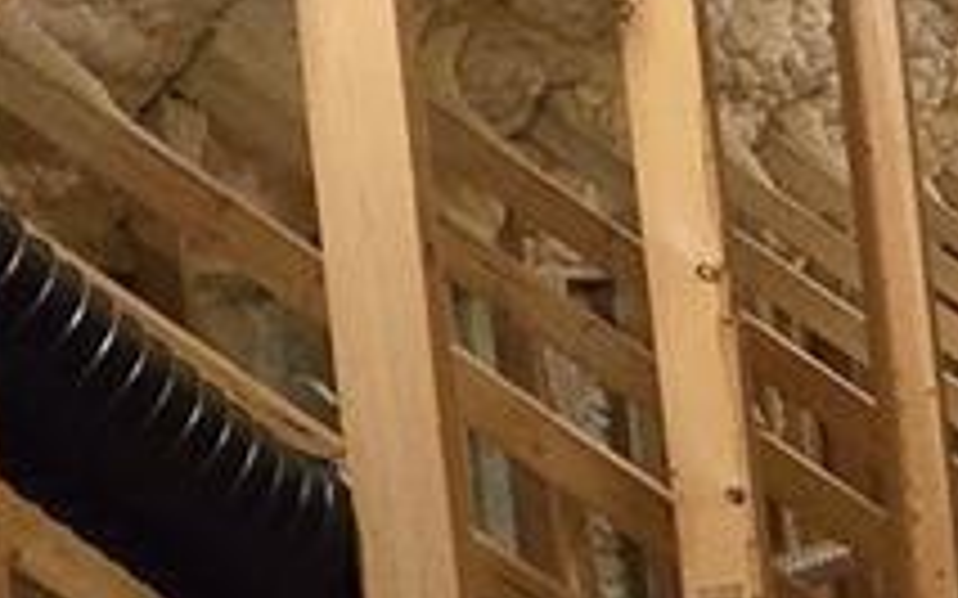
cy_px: 297
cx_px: 1835
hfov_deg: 17.2
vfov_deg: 14.0
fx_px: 2427
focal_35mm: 93
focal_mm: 2.2
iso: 1000
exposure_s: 1/60
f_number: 2.2
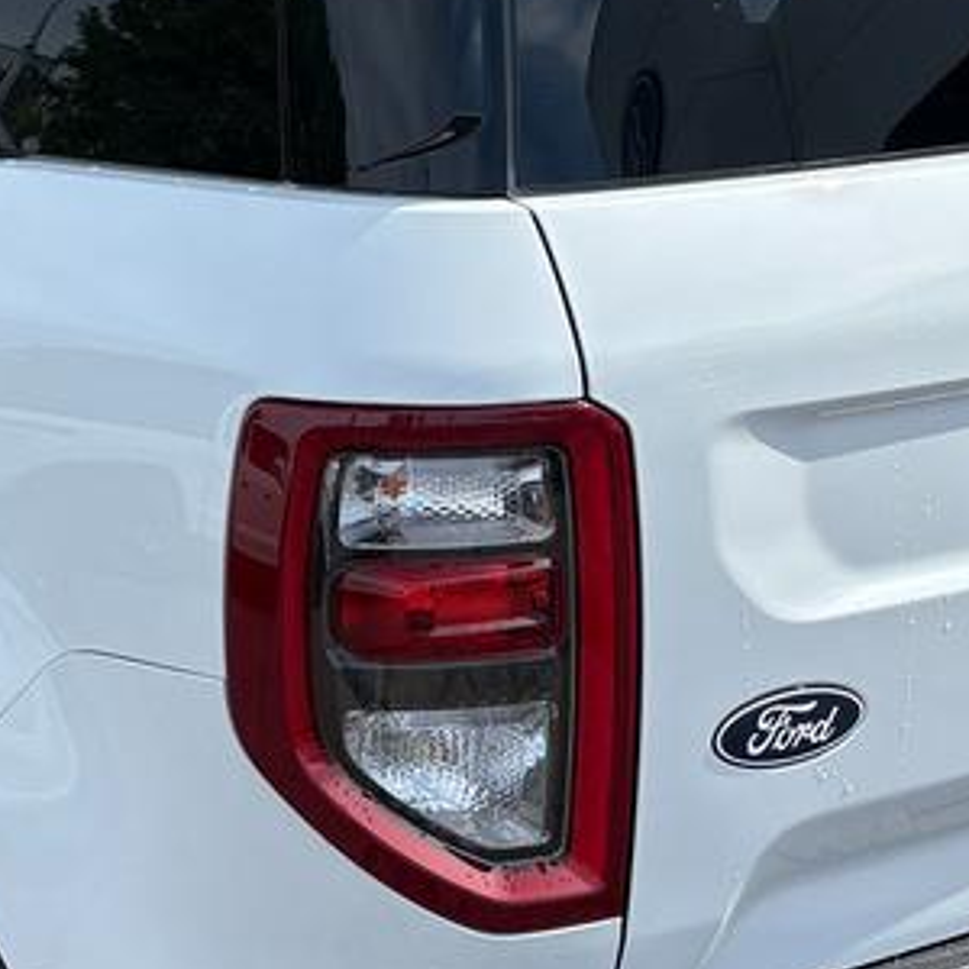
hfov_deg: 17.6
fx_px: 3104
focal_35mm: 98
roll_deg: +0.8
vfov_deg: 17.6
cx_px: 171
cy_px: 210
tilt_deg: -8.0
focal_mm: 5.96
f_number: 1.6
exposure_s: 1/2747
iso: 50
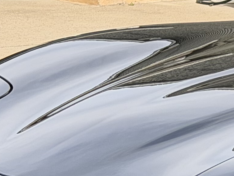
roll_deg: -1.3
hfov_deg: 7.4
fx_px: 1696
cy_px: 165
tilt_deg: -11.6
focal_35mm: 251
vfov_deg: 5.9
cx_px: 545
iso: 80
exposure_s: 1/1678
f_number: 1.78
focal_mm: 6.76
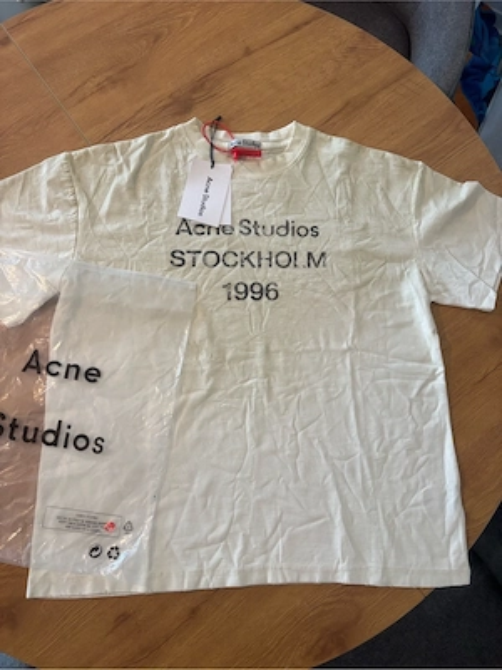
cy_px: 335
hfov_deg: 53.1
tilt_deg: -77.6
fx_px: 503
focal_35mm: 26
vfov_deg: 67.3
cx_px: 251
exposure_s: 1/50
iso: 160
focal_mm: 5.96
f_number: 1.6
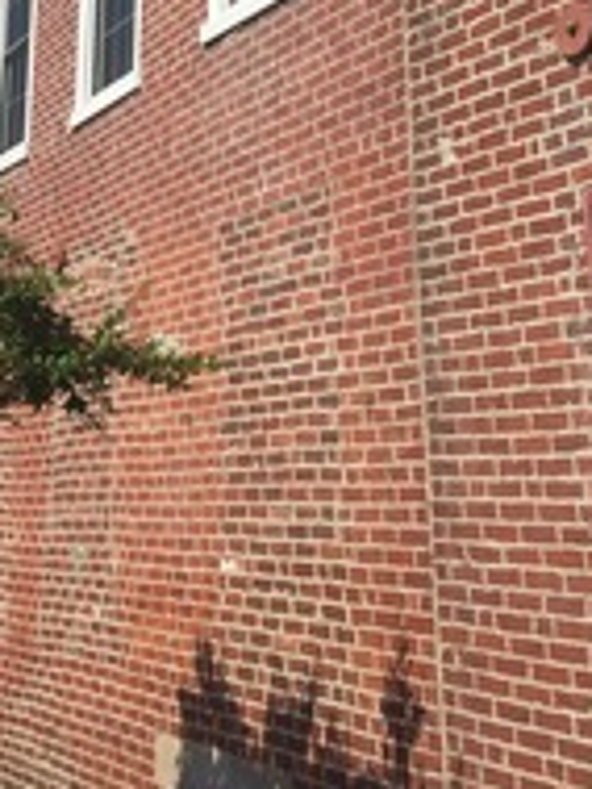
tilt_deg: +17.5
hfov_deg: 24.8
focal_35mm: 59
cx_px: 233
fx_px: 1344
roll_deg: -0.5
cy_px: 58
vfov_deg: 31.0
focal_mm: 4.15
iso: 32
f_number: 2.2
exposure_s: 1/2825
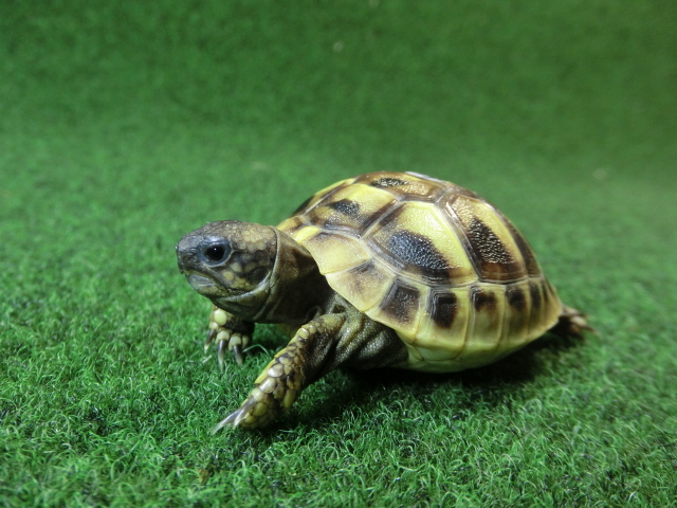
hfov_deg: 63.4
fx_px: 548
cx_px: 338
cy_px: 254
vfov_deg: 49.7
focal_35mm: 28
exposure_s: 1/60
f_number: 3
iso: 320
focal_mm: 5
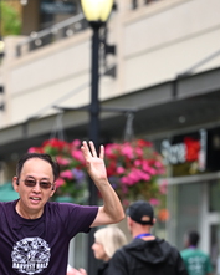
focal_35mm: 280
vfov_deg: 6.9
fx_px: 2277
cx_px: 63
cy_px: 250
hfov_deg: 5.5
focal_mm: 120
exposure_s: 1/2000
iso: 800
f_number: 2.8
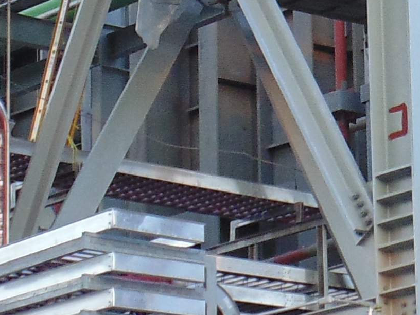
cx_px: 558
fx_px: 2621
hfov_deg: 9.0
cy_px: 89
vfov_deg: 6.9
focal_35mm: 216
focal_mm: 6.2
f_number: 3.4
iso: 80
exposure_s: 1/50
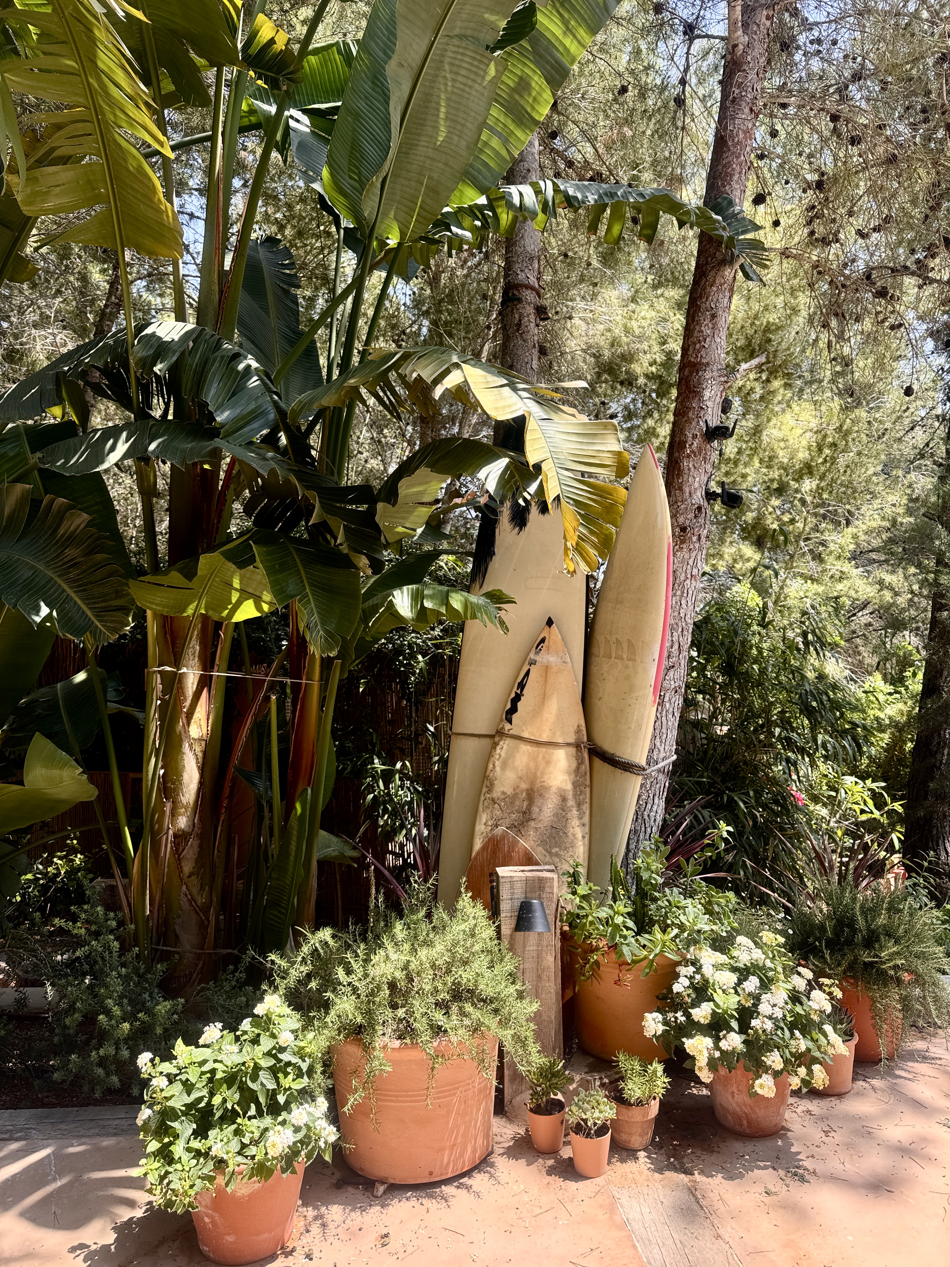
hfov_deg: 56.8
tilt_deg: +1.1
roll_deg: +0.2
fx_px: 878
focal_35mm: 24
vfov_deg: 71.6
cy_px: 634
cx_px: 475
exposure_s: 1/864
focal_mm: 6.76
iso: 80
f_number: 1.78
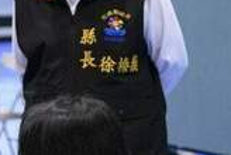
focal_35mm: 198
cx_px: -6
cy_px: 90
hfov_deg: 10.3
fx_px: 1273
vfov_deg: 7.0
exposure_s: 1/160
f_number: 4.5
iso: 2500
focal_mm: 65
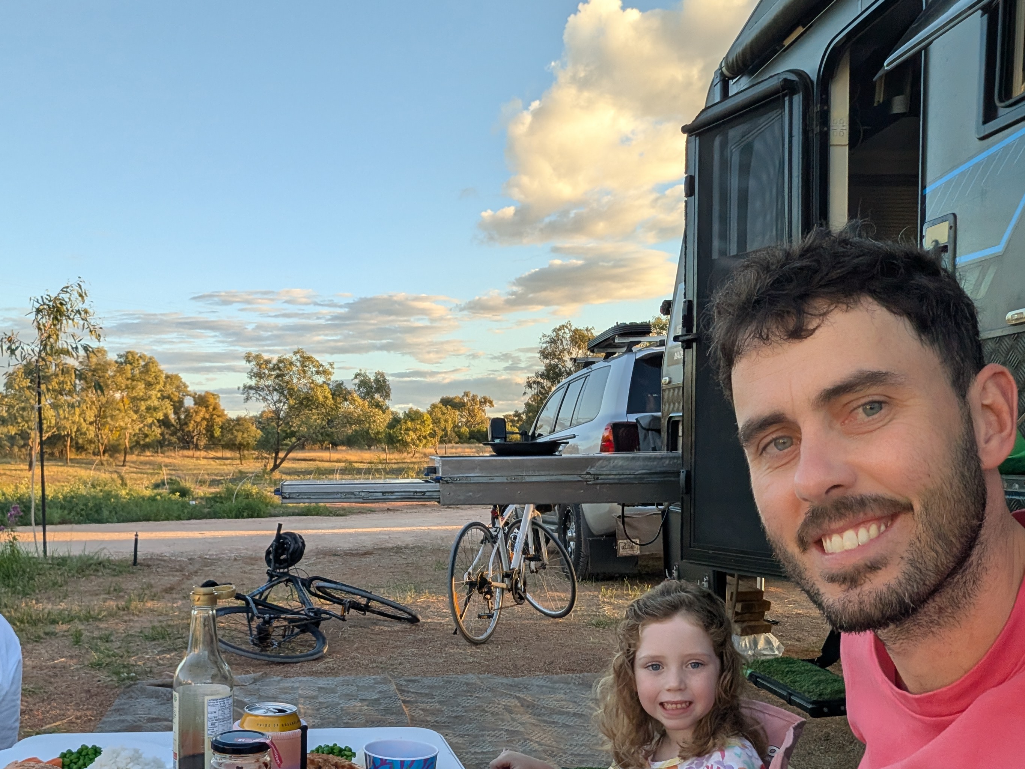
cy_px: 513
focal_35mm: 31
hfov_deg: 57.3
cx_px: 357
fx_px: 918
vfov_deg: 44.8
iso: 46
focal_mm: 2.74
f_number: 2.2
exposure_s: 1/314
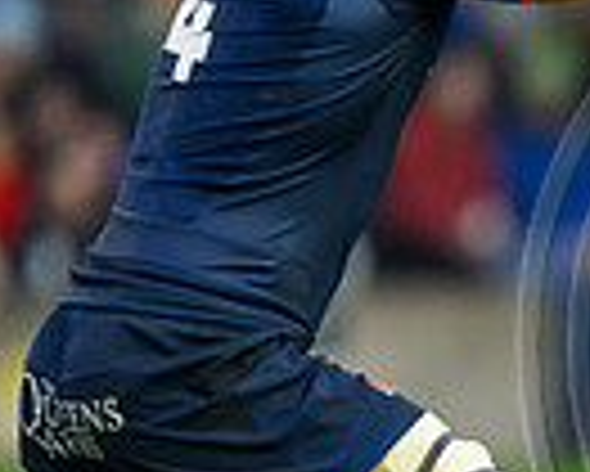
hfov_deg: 0.9
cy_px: 512
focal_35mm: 2249
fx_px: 39301
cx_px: 1159
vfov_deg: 0.7
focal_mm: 400
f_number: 3.2
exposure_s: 1/1600
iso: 4000
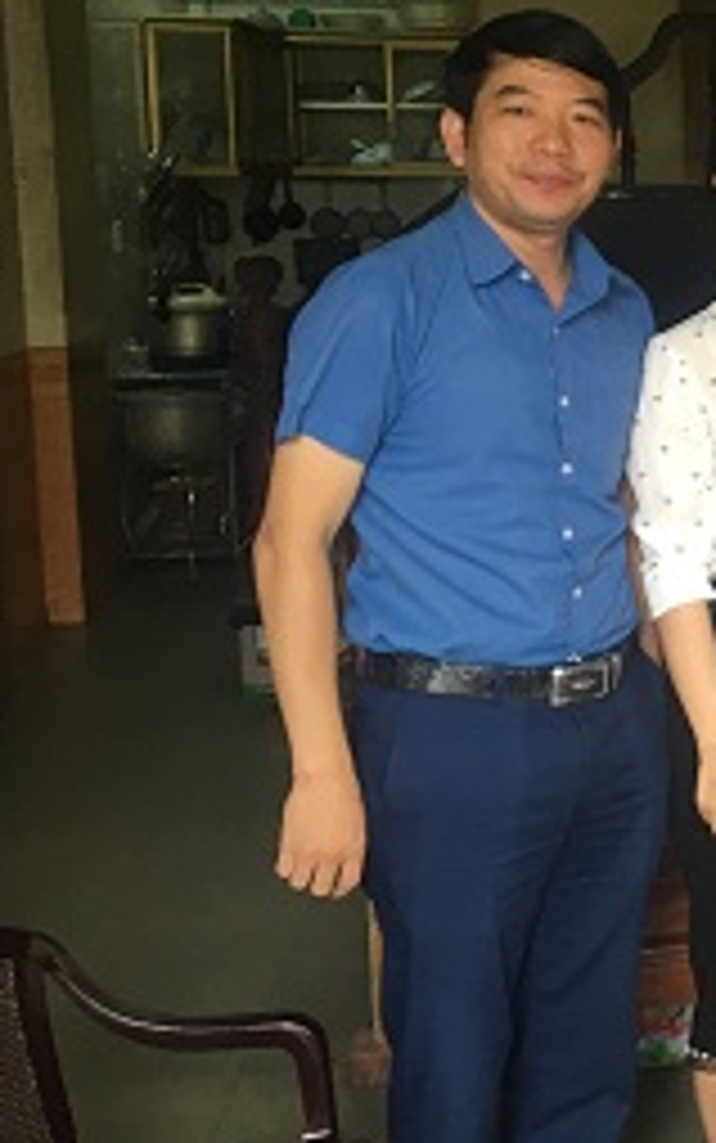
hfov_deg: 18.4
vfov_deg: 32.3
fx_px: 1965
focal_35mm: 63
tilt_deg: -7.5
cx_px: 1067
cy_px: 423
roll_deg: -0.4
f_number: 2.2
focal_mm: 4.15
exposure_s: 1/30
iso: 50
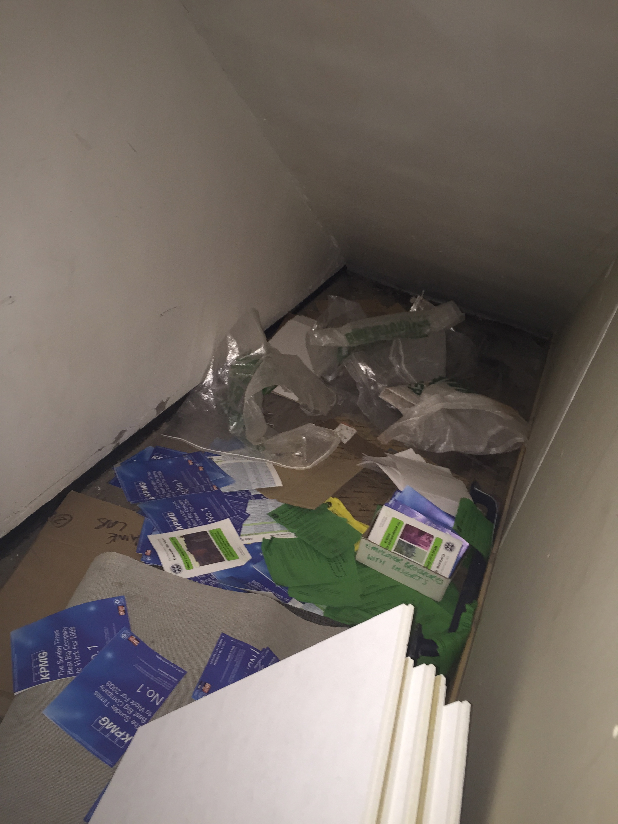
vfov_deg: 61.7
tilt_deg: -32.1
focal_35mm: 29
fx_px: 690
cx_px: 309
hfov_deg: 48.2
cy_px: 412
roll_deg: -13.7
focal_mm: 4.15
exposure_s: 1/16
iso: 100
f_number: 2.2
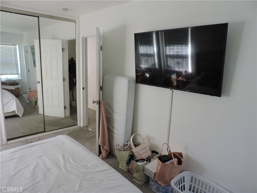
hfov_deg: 71.6
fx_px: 178
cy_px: 96
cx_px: 128
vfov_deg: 56.8
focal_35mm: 24
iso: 360
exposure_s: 1/30
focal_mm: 4.3
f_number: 3
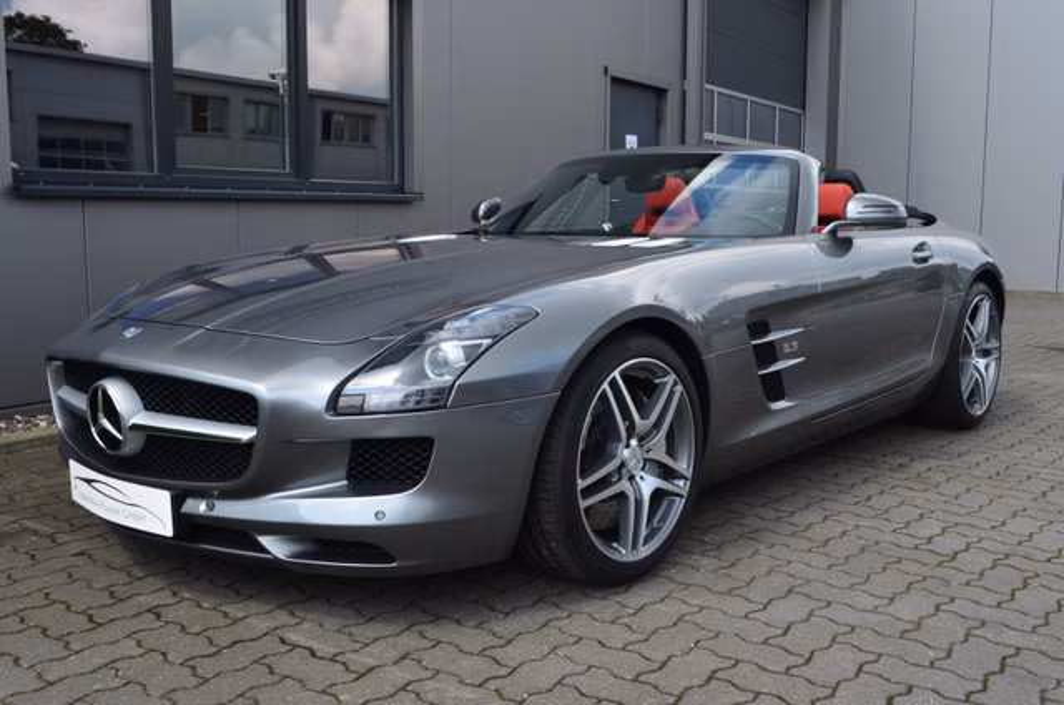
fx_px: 1062
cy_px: 352
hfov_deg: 53.2
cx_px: 532
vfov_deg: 36.7
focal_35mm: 36
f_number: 10
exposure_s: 1/80
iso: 200
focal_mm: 24
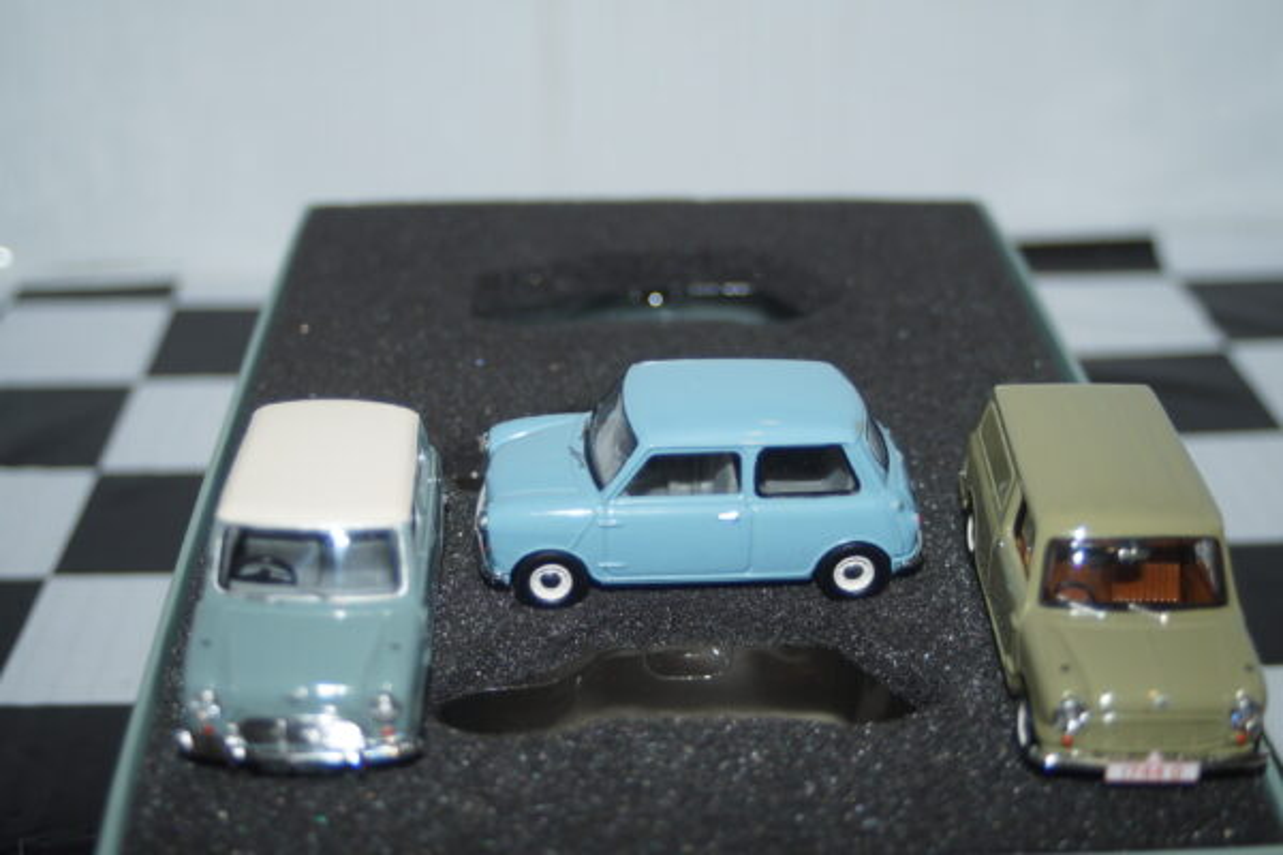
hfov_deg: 37.9
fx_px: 1871
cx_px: 642
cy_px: 428
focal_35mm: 52
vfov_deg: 25.8
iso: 125
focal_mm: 35
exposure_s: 1/100
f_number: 4
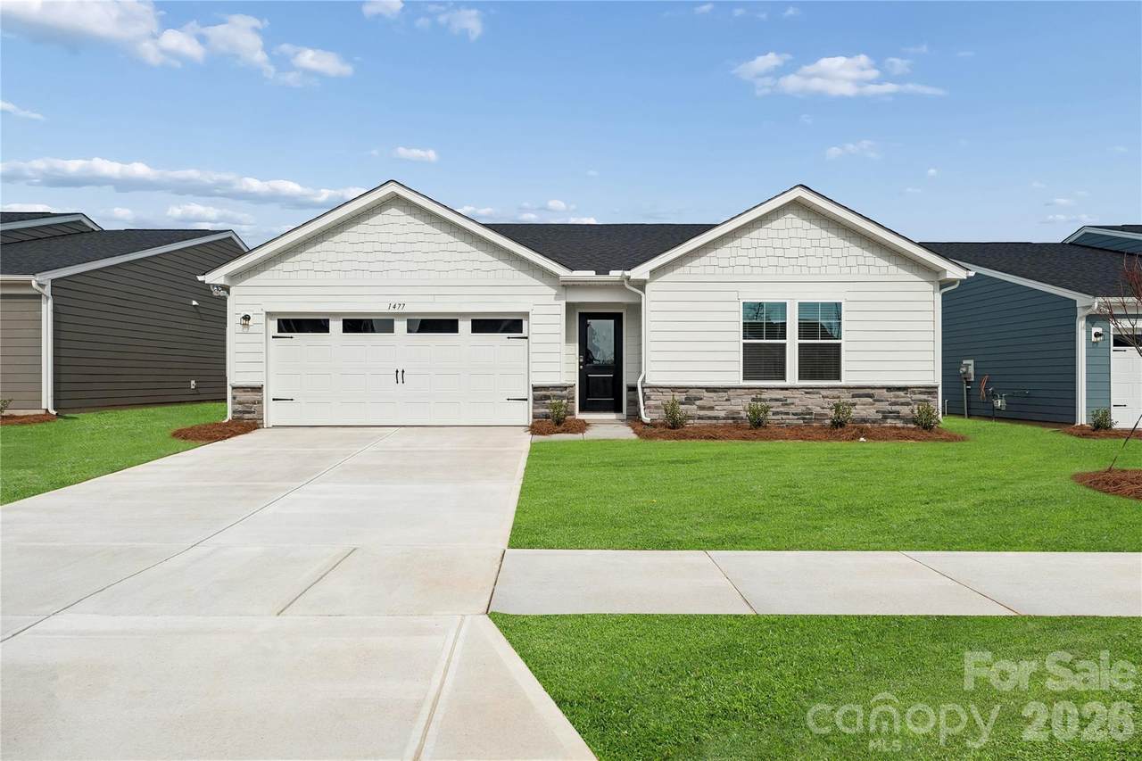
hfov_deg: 84.0
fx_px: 634
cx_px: 571
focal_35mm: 20
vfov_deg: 61.9
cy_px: 380
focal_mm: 20
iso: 400
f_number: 8
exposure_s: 1/1250
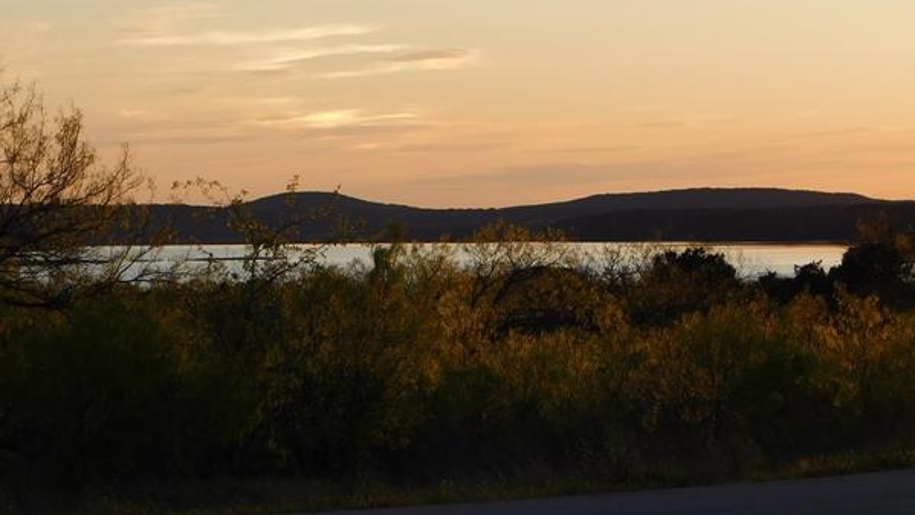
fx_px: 3615
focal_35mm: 149
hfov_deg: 14.4
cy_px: 180
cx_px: 464
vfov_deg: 8.1
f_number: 4.4
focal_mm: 14.2
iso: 125
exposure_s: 1/500
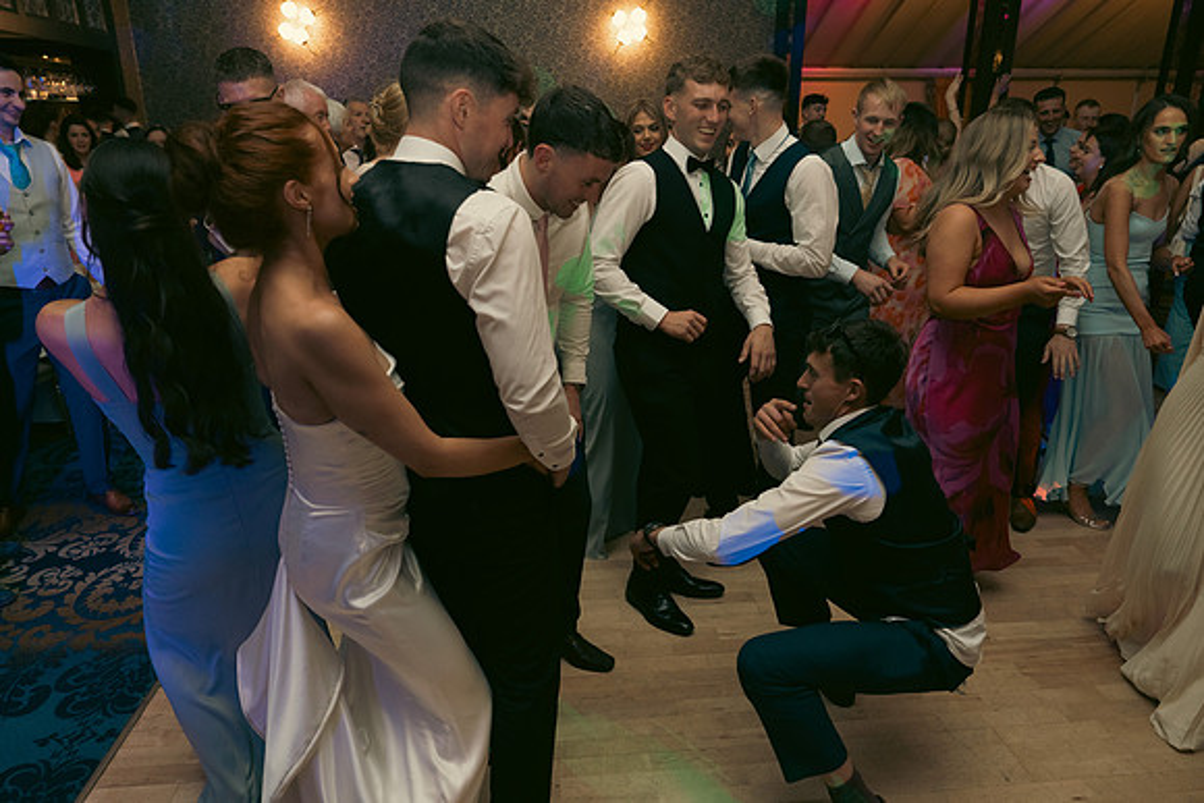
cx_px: 602
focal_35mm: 24
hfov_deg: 73.7
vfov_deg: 53.2
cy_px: 402
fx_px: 803
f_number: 3.5
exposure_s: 1/200
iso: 2500
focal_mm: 24
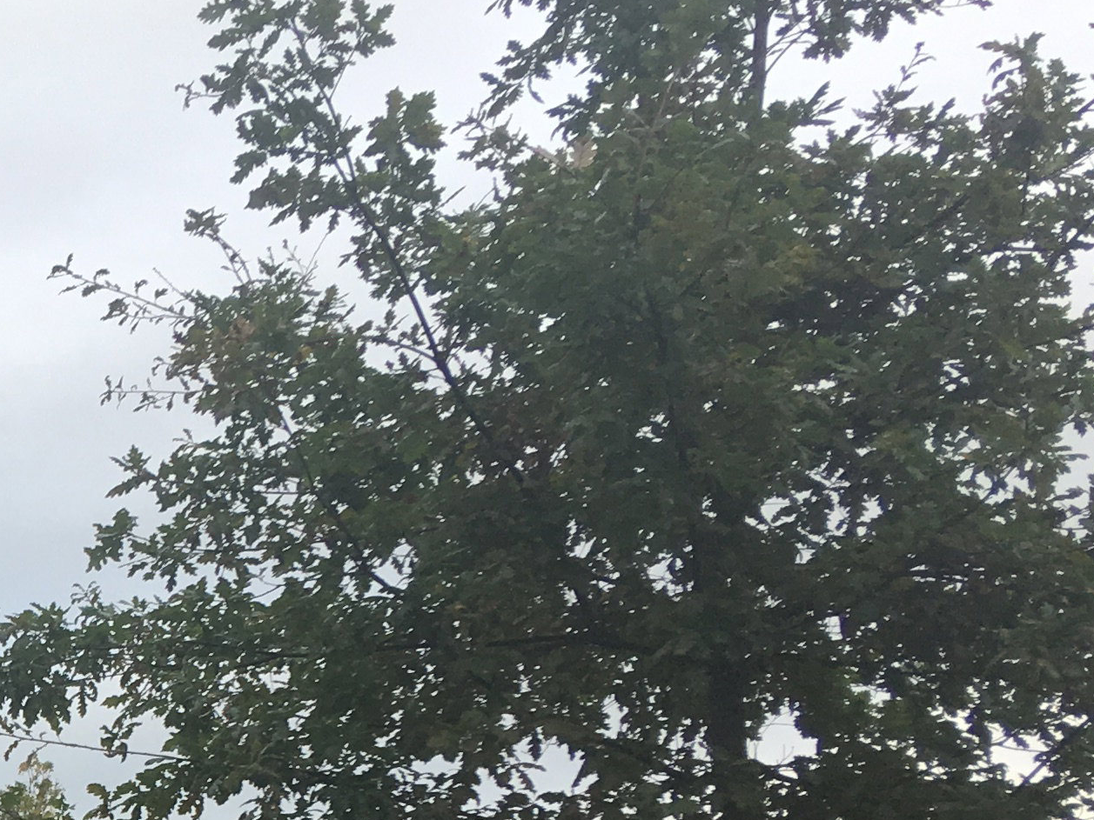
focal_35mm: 93
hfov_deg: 18.8
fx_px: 2939
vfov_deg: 15.1
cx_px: -495
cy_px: 1103
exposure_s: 1/180
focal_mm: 4.15
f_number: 2.2
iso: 25
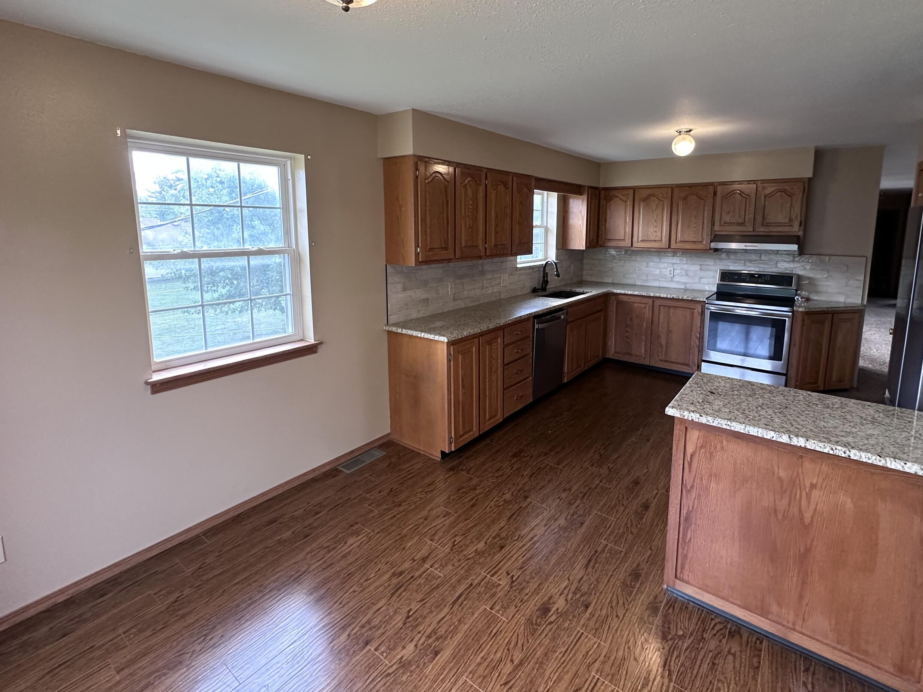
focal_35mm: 17
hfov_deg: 91.0
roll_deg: -0.7
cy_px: 287
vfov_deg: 74.1
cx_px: 483
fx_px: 453
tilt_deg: -7.7
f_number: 2.2
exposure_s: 1/120
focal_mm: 2.22
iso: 320
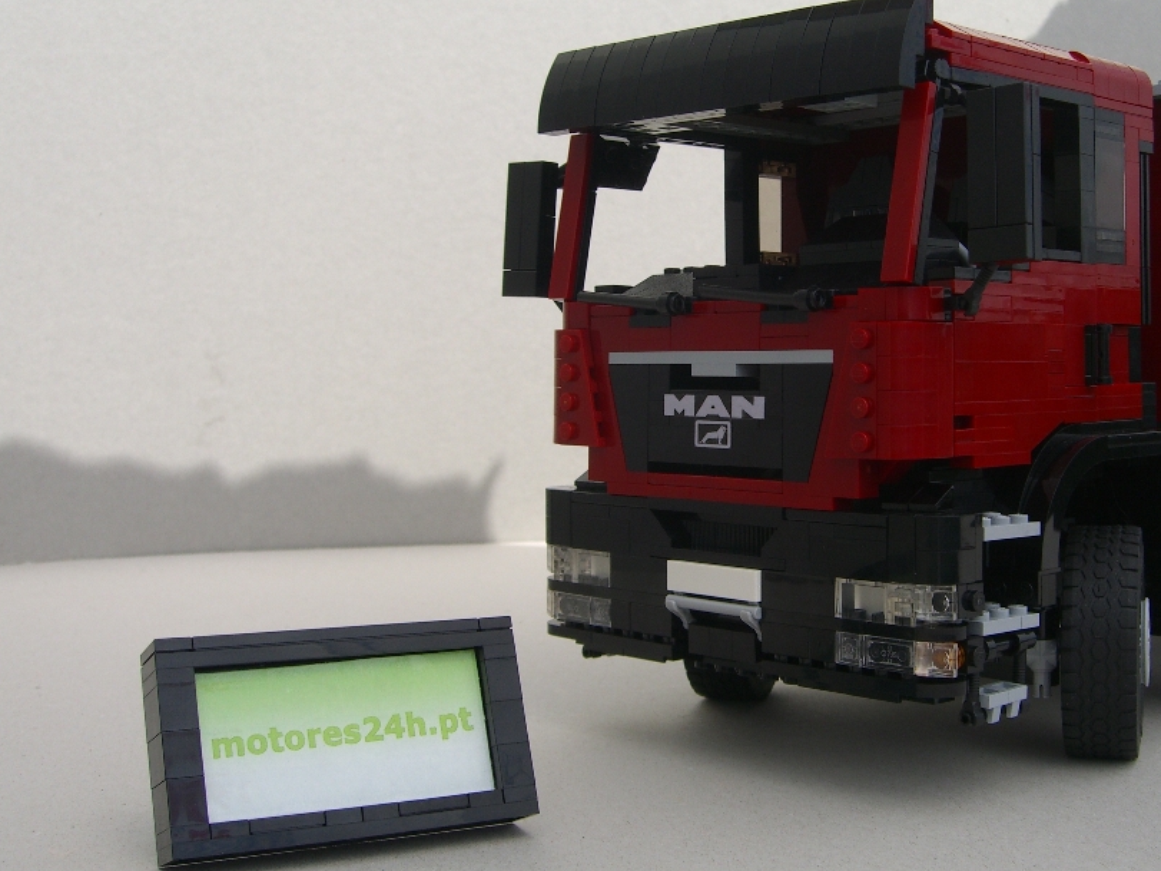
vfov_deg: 30.2
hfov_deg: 39.4
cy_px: 372
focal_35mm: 48
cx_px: 729
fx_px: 1610
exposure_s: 1/160
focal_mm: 7.9
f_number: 8
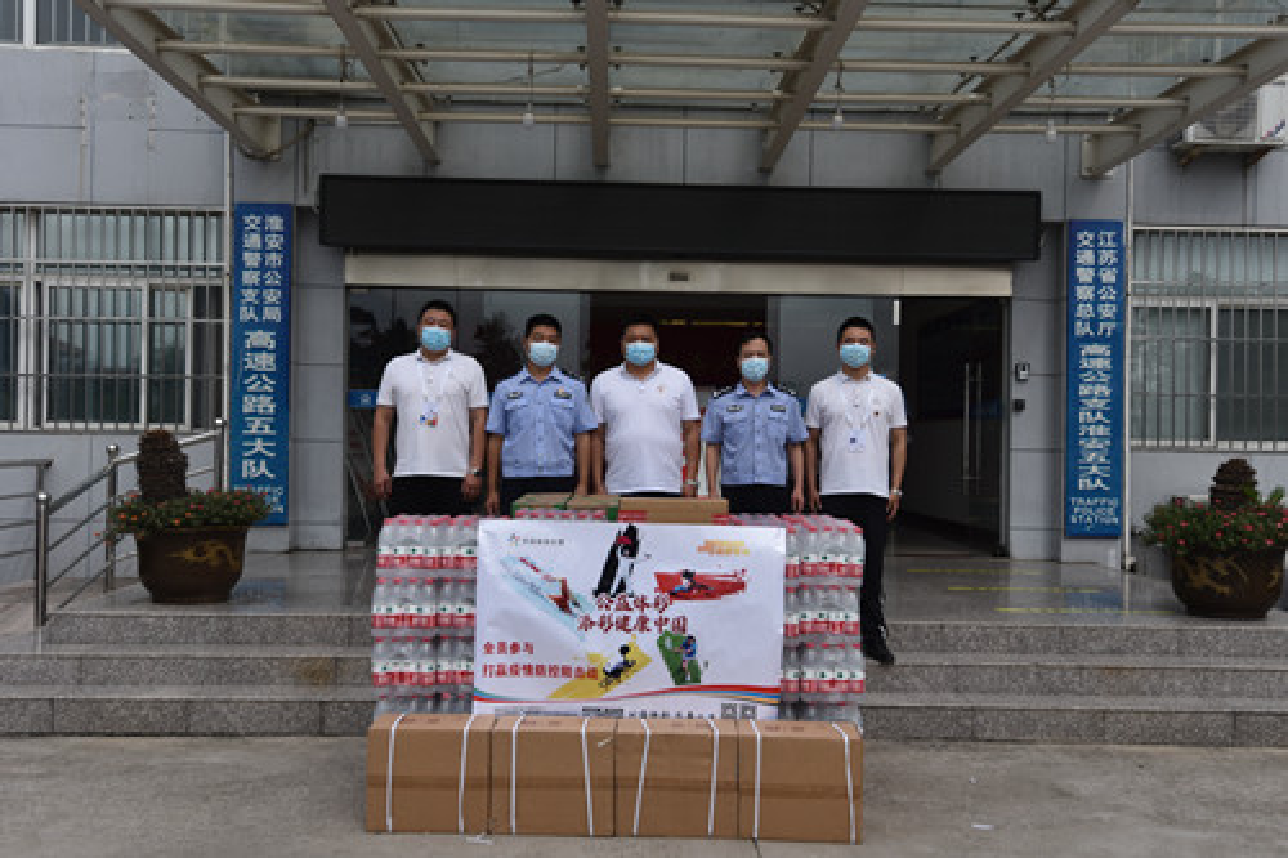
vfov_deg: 37.8
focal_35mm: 35
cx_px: 644
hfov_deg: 54.5
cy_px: 429
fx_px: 1252
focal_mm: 35
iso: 200
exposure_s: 1/400
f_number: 10
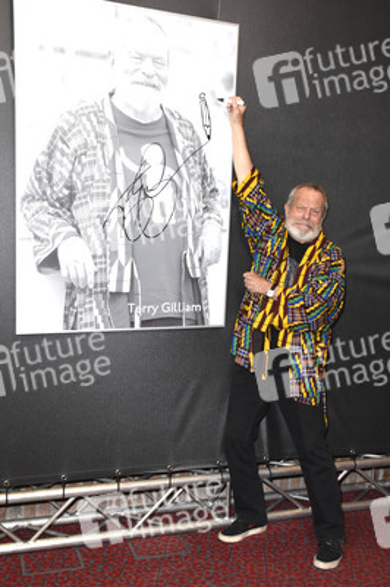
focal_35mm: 36
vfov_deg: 53.2
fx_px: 586
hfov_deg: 36.8
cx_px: 195
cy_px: 294
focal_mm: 24
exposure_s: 1/160
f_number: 6.3
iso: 1250
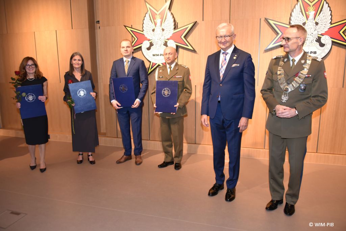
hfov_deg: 65.4
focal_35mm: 28
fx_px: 269
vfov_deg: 46.5
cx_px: 173
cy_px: 116
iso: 1100
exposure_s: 1/60
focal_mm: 28
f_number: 3.5
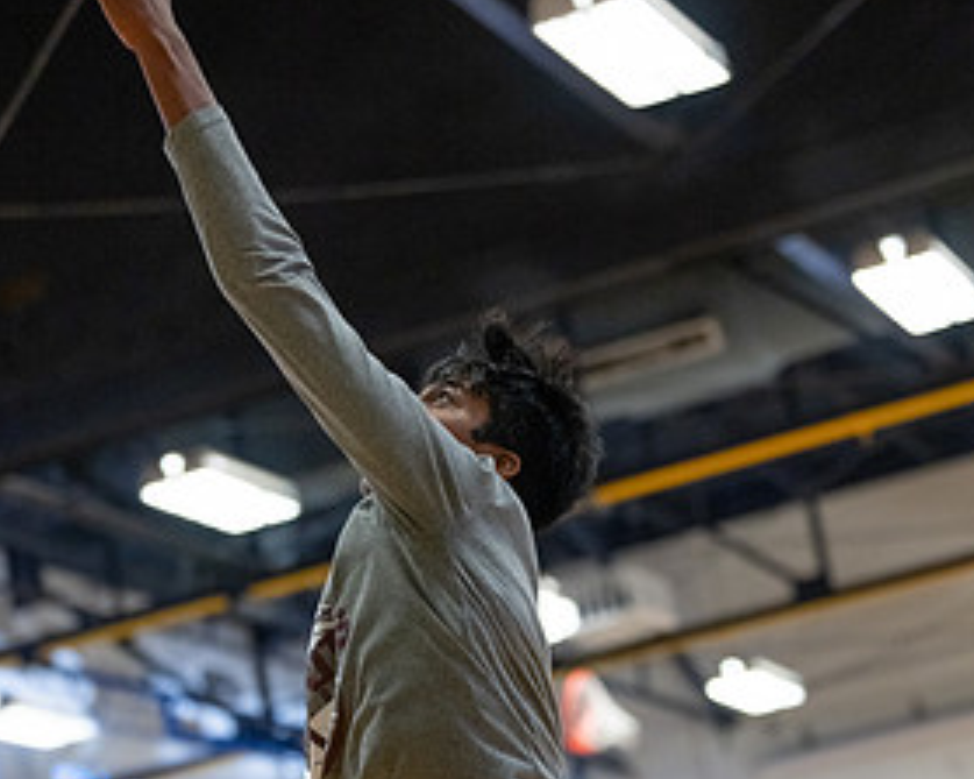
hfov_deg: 18.1
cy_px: 657
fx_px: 3055
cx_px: 489
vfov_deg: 14.4
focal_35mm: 106
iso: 5000
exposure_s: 1/1000
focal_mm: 70
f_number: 2.8
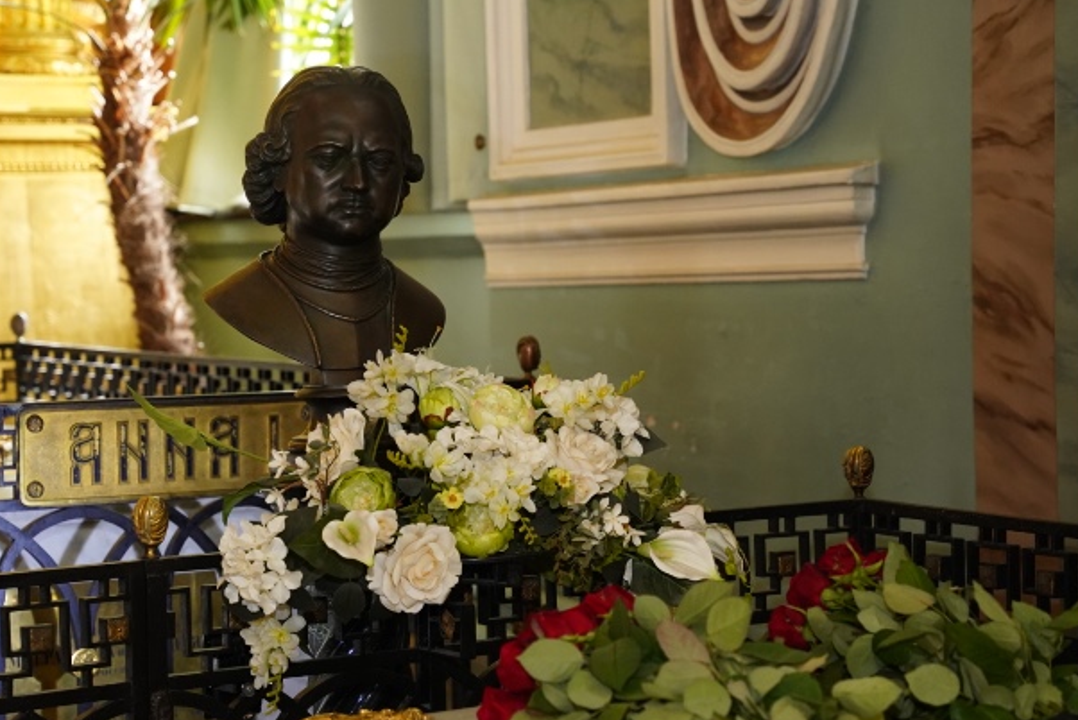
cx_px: 485
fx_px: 2606
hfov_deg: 23.4
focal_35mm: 87
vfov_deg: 15.7
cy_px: 417
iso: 4000
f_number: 4
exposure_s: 1/160
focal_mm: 70
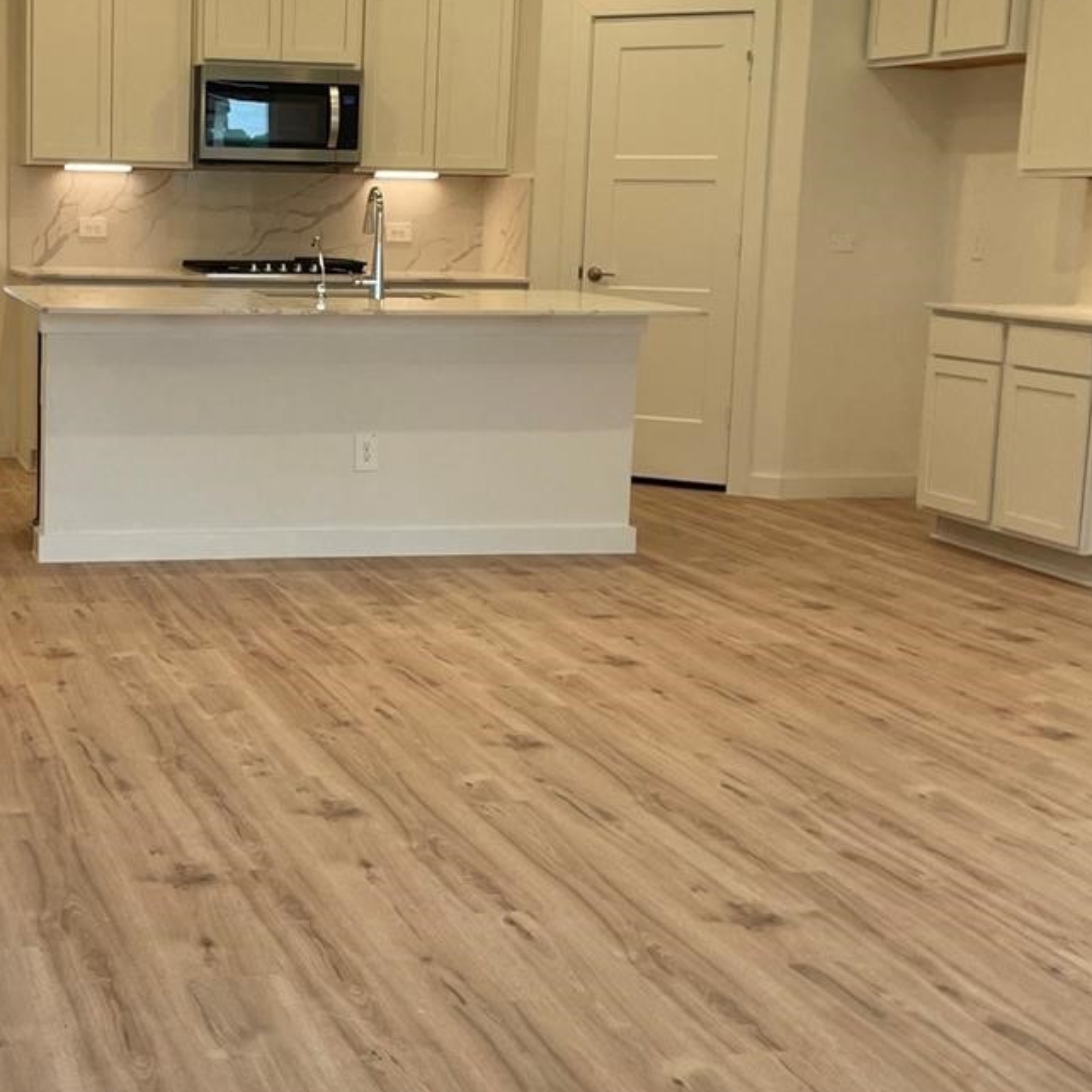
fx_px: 1963
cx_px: 228
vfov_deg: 31.0
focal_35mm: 55
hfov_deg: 30.4
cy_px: 464
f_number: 1.6
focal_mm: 5.1
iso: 50
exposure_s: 1/120
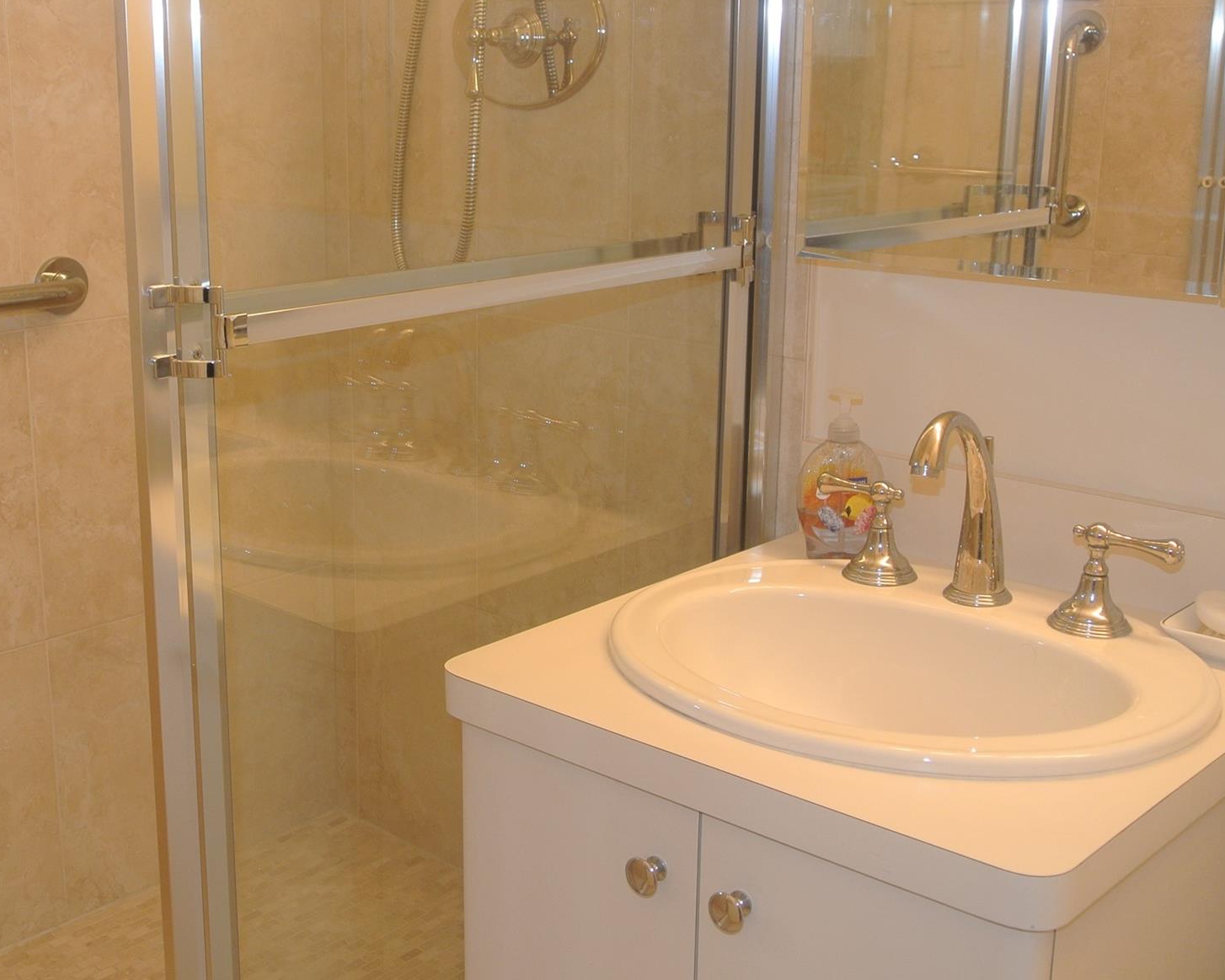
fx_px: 1631
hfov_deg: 40.7
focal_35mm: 45
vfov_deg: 33.4
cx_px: 425
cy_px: 465
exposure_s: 1/60
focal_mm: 12.7
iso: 220
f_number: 3.8
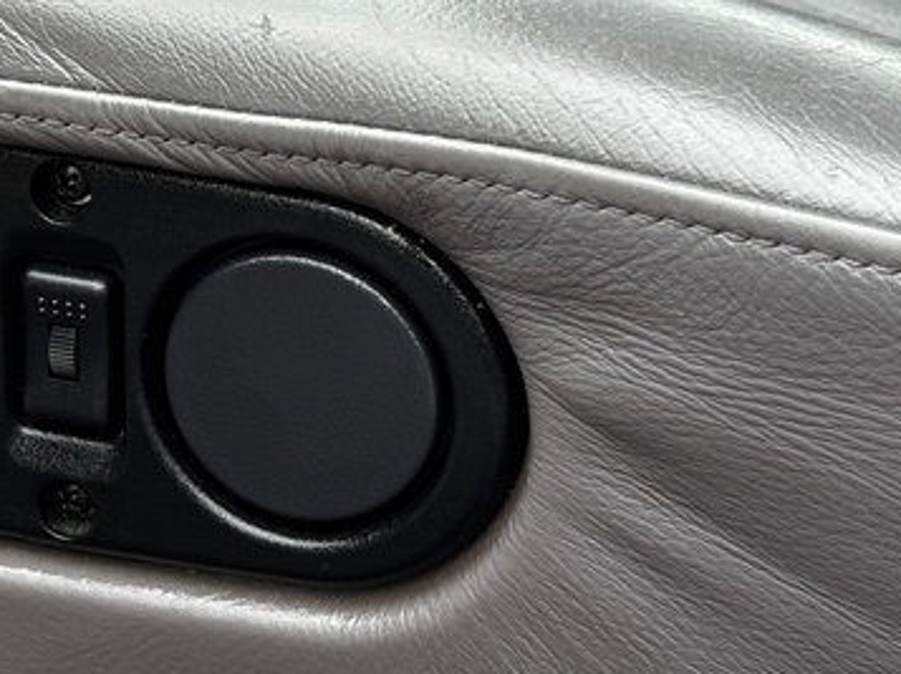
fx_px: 2912
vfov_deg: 13.2
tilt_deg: -21.2
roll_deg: +1.4
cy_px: 293
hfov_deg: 17.2
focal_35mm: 112
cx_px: 30
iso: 25
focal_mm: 5.96
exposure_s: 1/157
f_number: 1.6
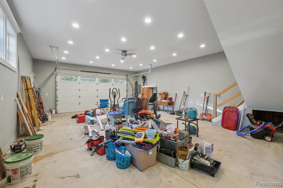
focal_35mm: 15
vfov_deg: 77.3
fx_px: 118
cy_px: 94
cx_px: 142
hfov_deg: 100.4
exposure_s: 1/30
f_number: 8
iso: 1600
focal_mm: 10
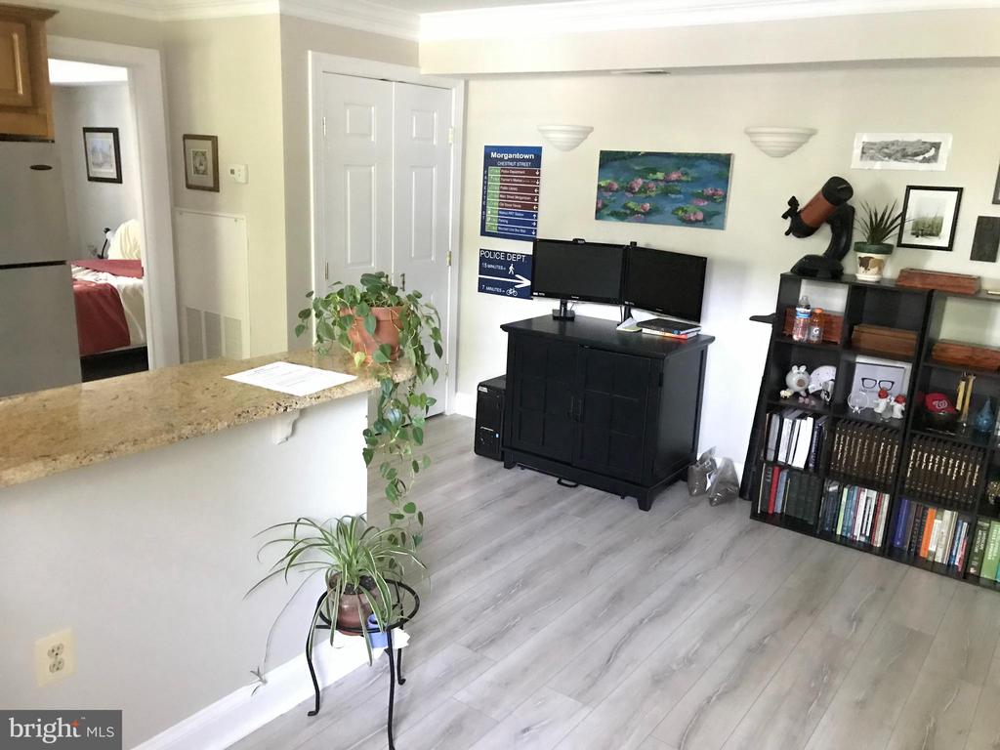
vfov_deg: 49.7
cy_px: 375
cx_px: 500
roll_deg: -2.5
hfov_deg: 63.4
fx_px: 809
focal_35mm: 28
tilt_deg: -15.2
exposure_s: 1/4
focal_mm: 3.99
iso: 100
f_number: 1.8
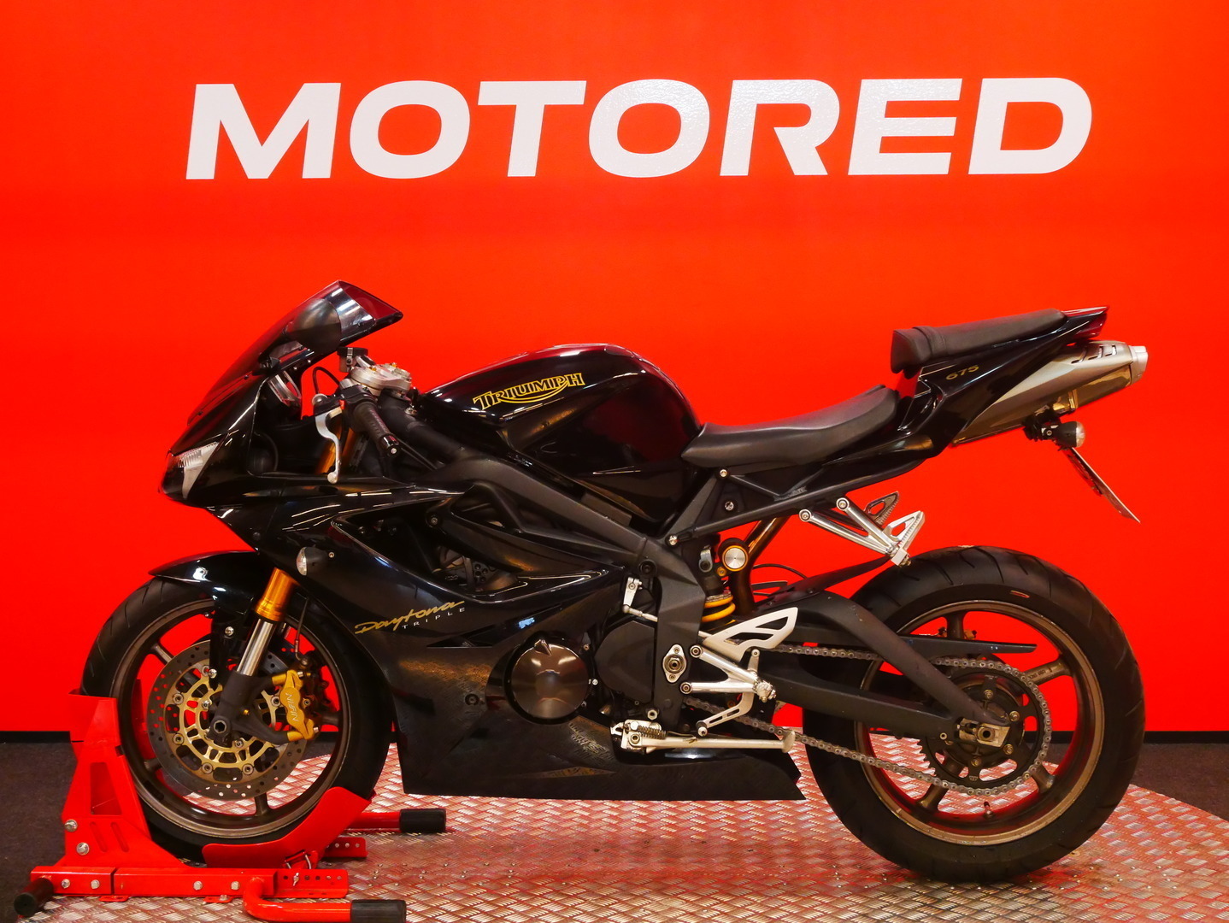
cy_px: 462
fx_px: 1989
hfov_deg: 34.3
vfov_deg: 26.1
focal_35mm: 56
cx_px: 614
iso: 2500
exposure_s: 1/125
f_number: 5.4
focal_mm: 28
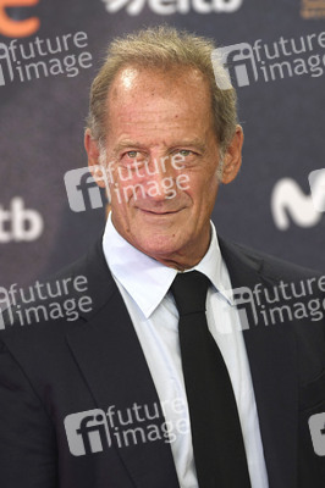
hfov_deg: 6.9
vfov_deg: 10.3
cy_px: 244
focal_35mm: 200
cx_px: 162
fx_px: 2713
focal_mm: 200
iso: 800
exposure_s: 1/320
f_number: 5
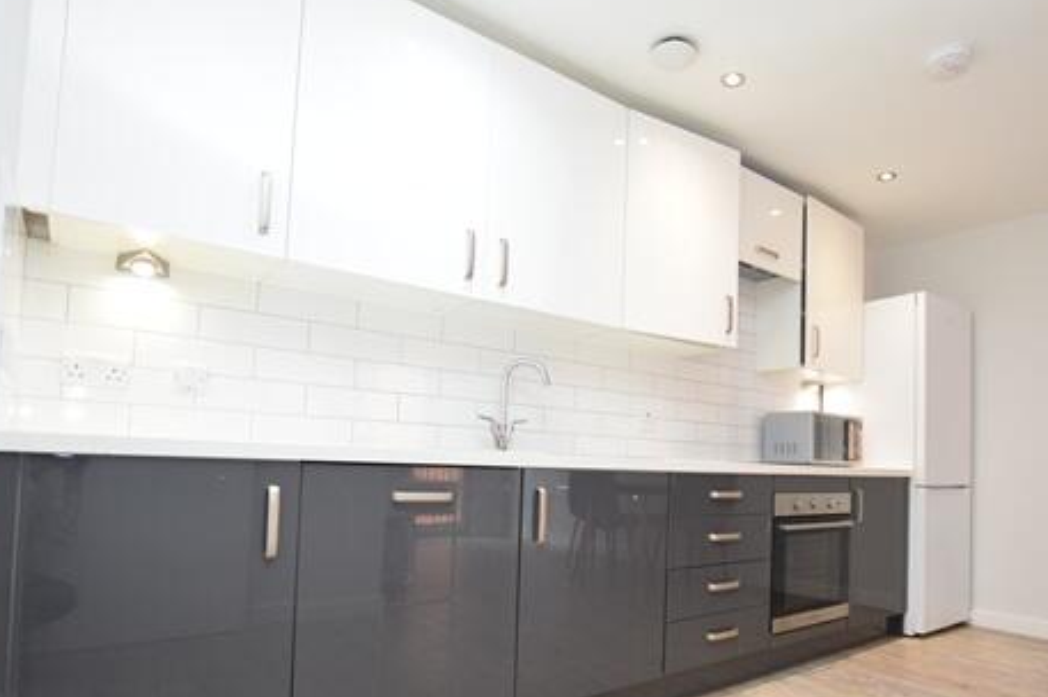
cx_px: 628
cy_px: 452
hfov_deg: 80.3
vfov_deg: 58.4
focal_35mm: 21
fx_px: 611
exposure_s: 1/60
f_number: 4
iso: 800
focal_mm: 10
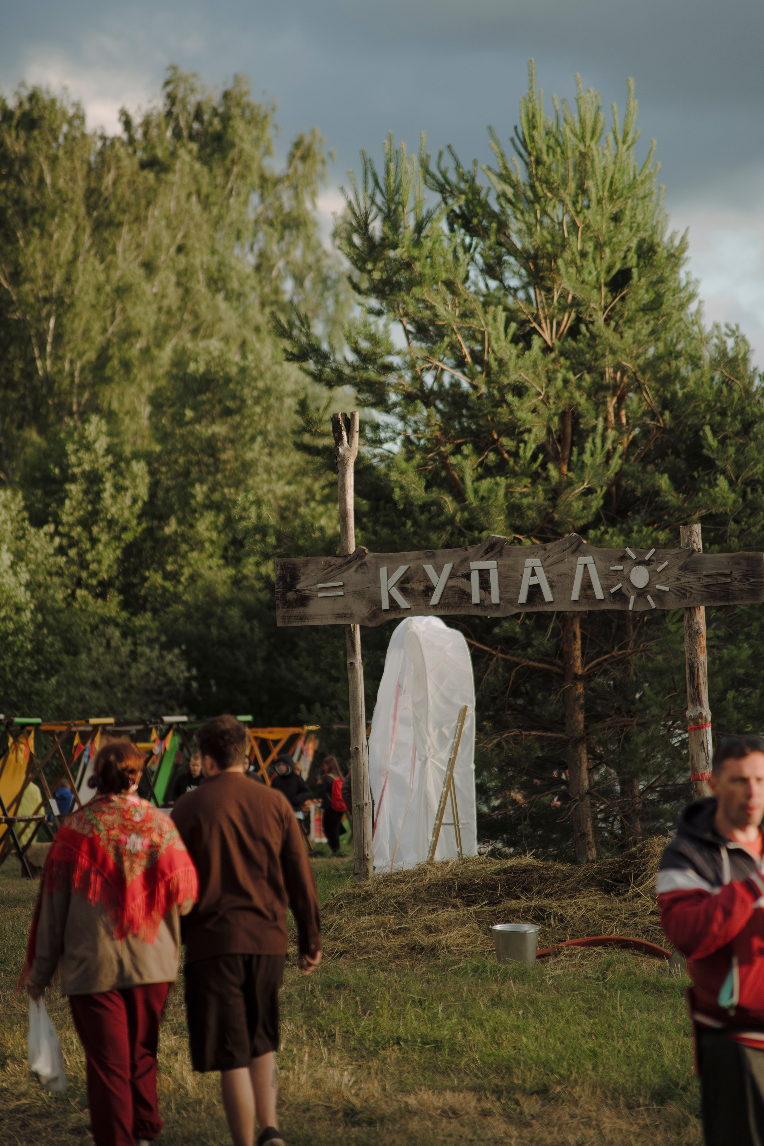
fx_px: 6557
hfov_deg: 6.7
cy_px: 552
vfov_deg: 10.0
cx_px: 395
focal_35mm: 206
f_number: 4.8
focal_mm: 195
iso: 1000
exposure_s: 1/3200
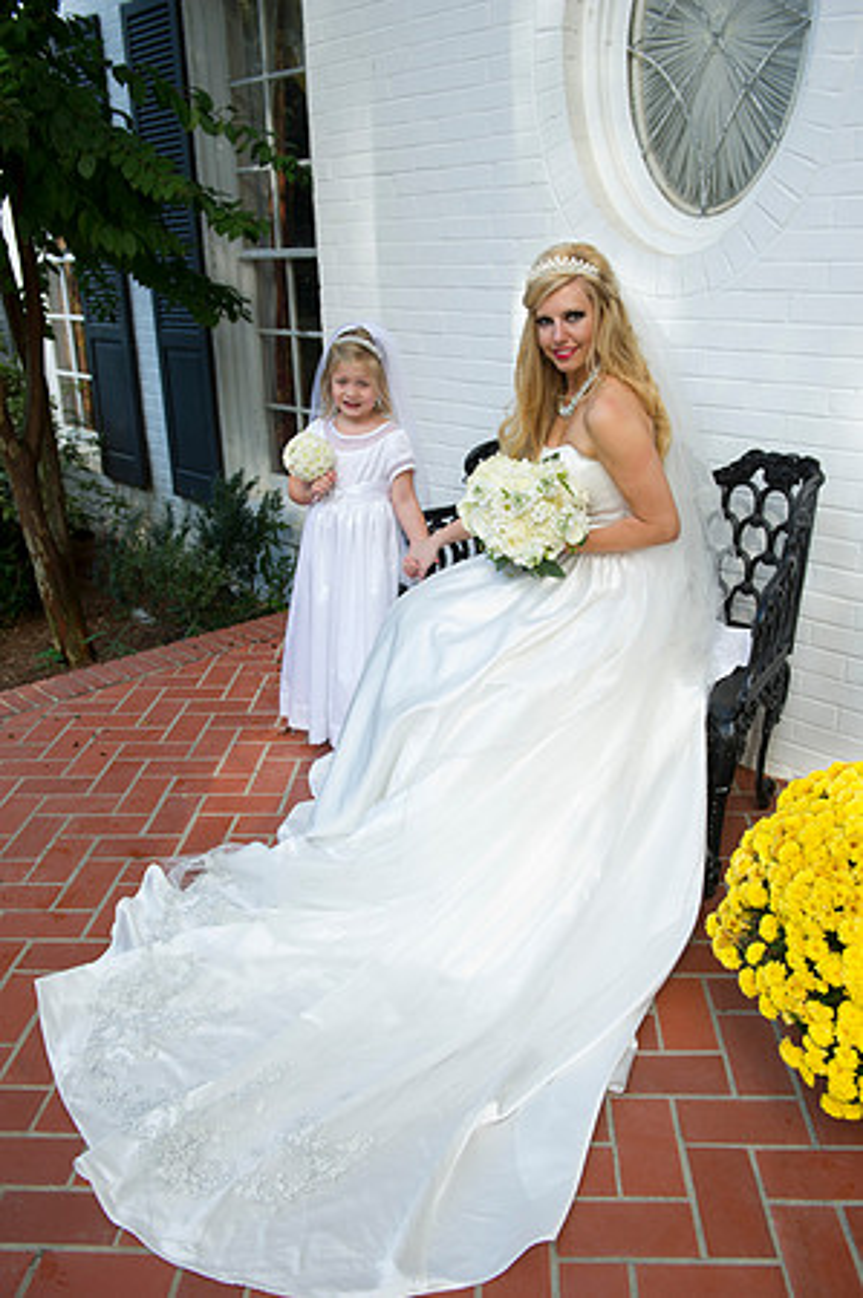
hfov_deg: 41.0
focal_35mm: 32
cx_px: 432
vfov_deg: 58.8
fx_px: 1153
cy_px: 649
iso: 400
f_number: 5
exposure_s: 1/200
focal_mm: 32
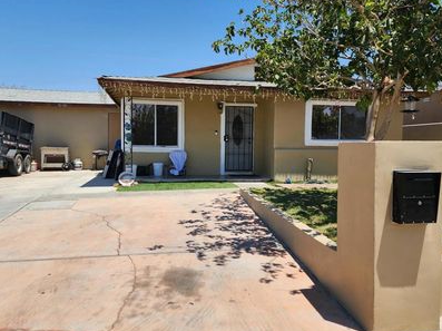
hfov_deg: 61.7
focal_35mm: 29
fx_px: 370
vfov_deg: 48.2
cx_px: 224
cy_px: 161
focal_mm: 6.4
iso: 12
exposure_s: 1/1300
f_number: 1.8
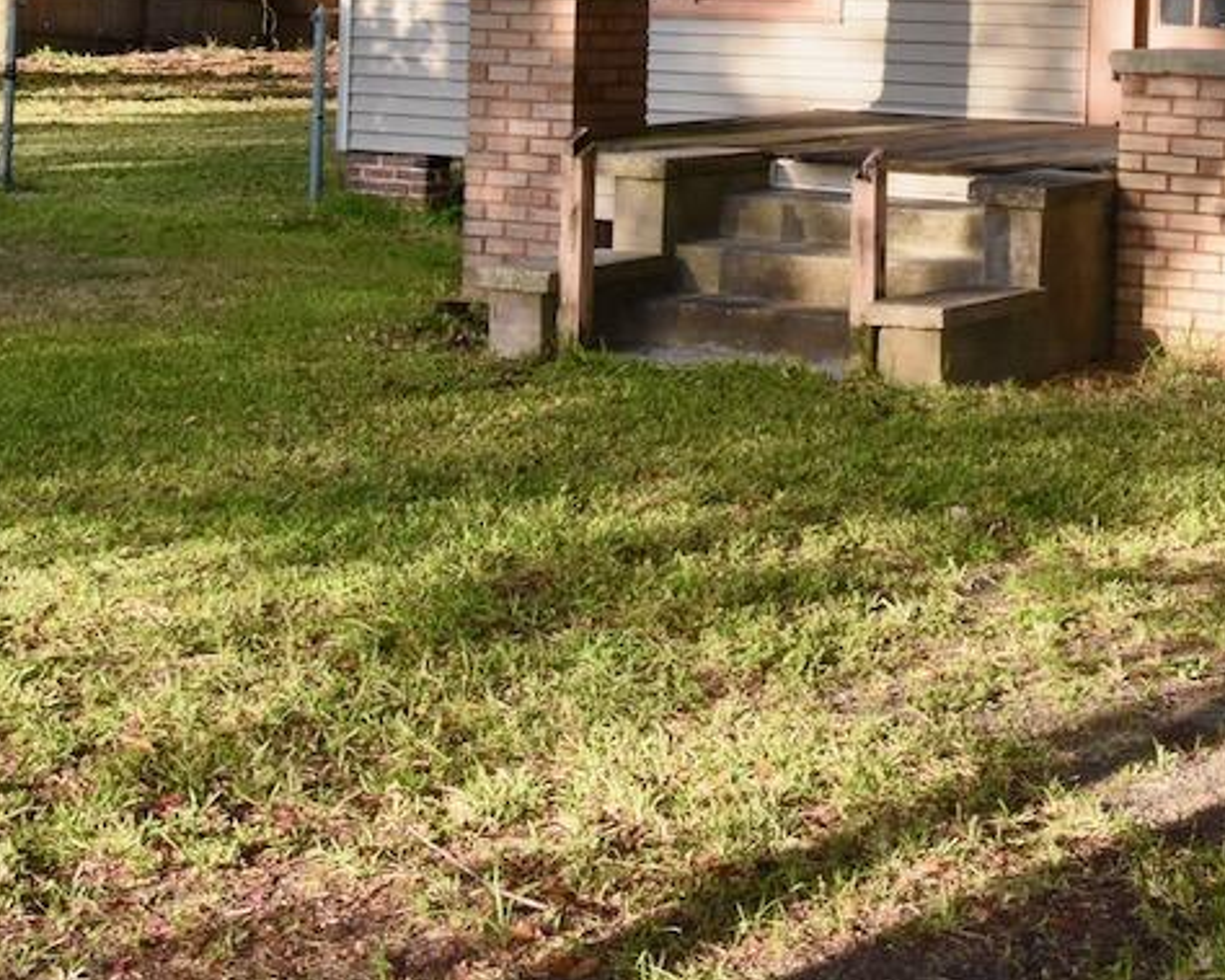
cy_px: -88
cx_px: 1091
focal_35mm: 76
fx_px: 2755
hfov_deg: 24.4
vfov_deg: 19.4
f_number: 18
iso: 2000
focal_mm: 20
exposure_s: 1/250
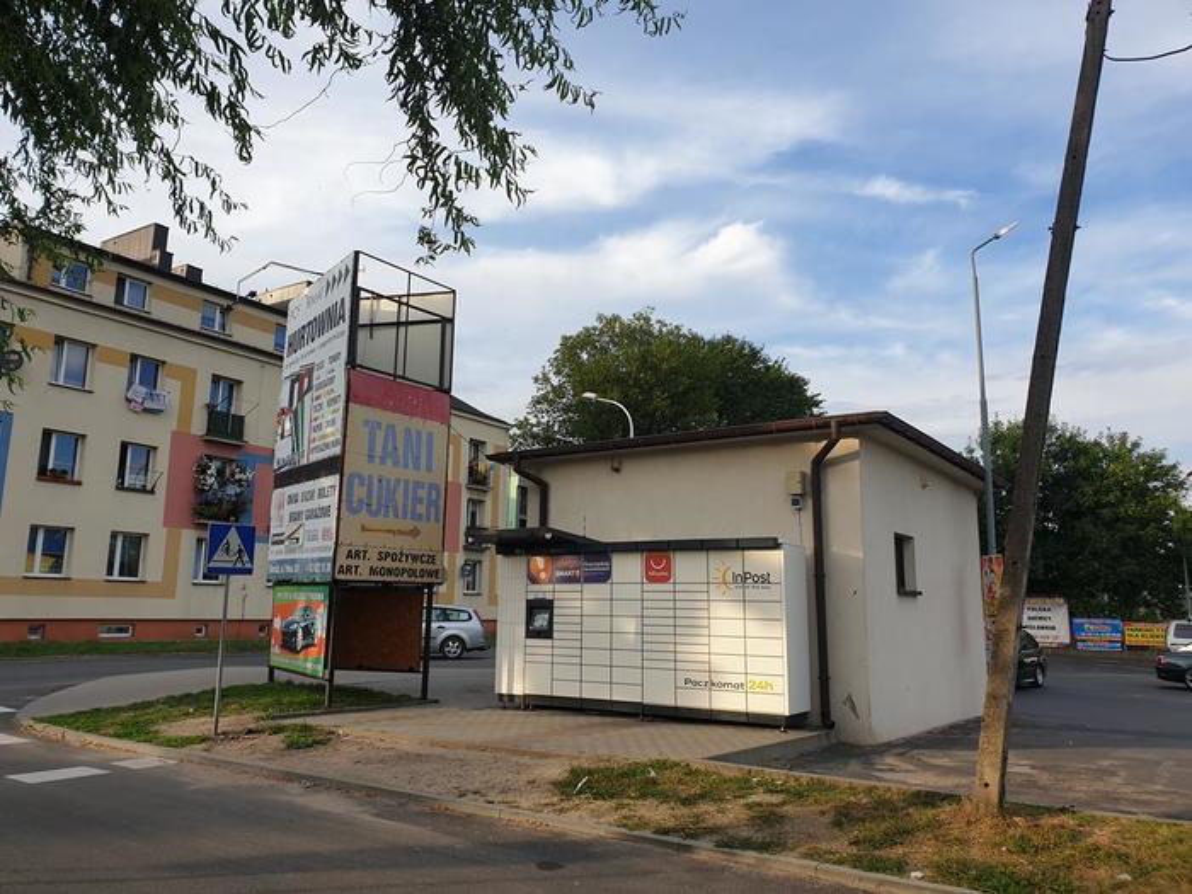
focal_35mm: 26
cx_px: 596
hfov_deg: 67.3
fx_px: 895
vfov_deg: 53.1
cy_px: 447
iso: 50
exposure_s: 1/490
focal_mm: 4.3
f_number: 2.4
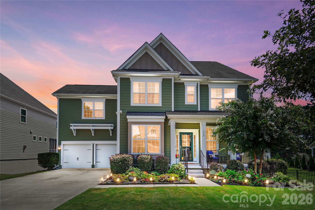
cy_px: 105
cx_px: 158
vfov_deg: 56.1
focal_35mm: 22
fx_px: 197
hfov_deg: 77.3
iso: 100
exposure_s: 1/400
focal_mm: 15
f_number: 4.5
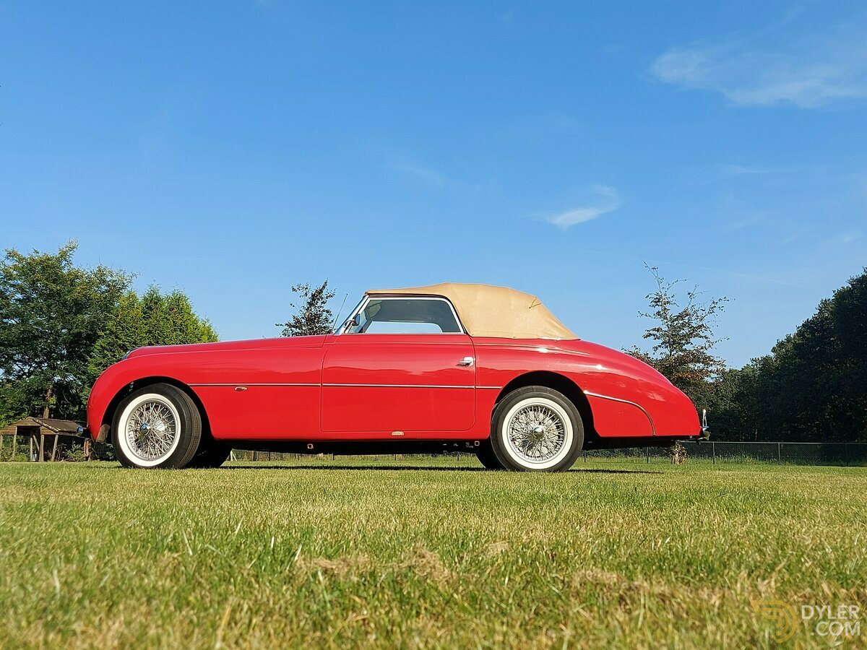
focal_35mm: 24
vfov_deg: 56.8
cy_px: 325
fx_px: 601
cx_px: 434
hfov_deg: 71.6
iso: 32
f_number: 1.8
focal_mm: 5.23
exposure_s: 1/983
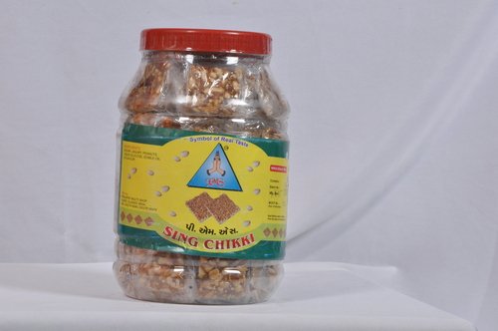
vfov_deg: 11.4
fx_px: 1658
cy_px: 166
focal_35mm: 120
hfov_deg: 17.1
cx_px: 249
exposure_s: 1/125
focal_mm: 80
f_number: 20
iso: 250
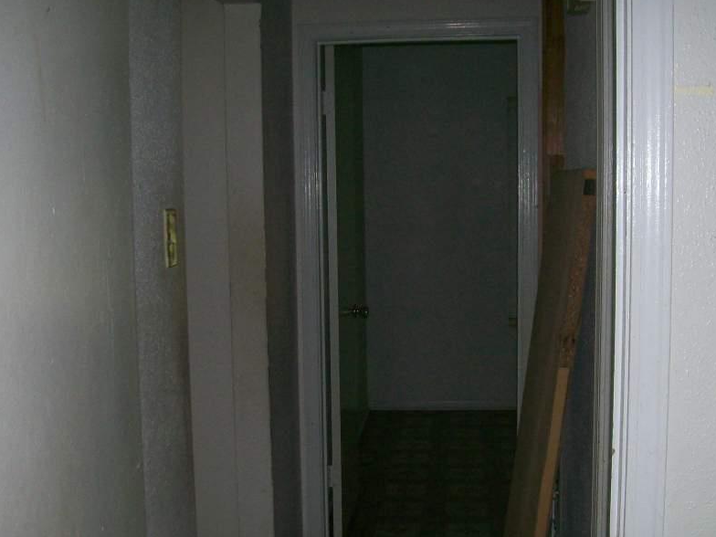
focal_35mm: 47
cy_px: 311
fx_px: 972
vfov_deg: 30.8
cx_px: 363
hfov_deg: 40.4
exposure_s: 1/64
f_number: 2.7
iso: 140
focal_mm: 6
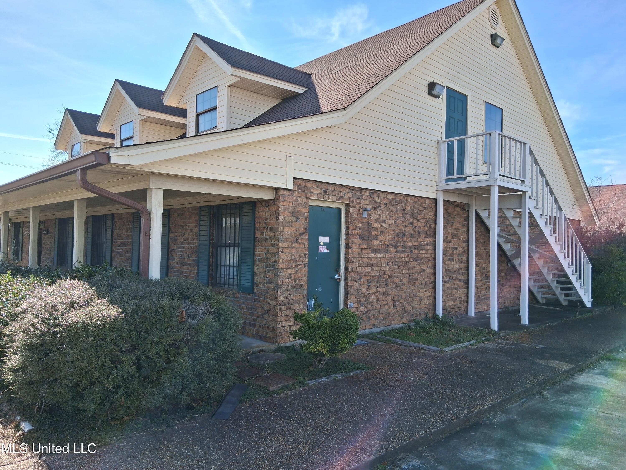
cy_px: 235
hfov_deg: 67.3
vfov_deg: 53.1
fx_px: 470
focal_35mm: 26
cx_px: 313
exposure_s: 1/654
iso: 25
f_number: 1.8
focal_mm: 3.98
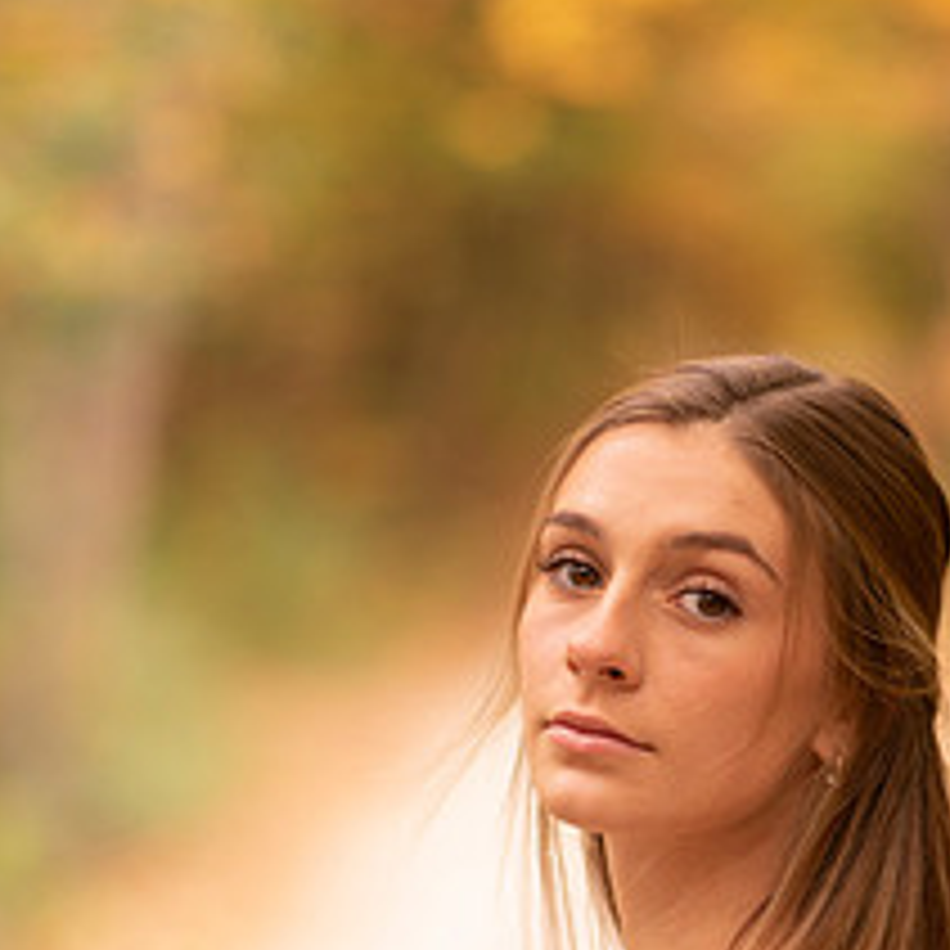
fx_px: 6179
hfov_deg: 8.8
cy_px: 862
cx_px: 648
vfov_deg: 8.8
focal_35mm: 199
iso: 100
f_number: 1.8
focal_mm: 85
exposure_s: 1/400
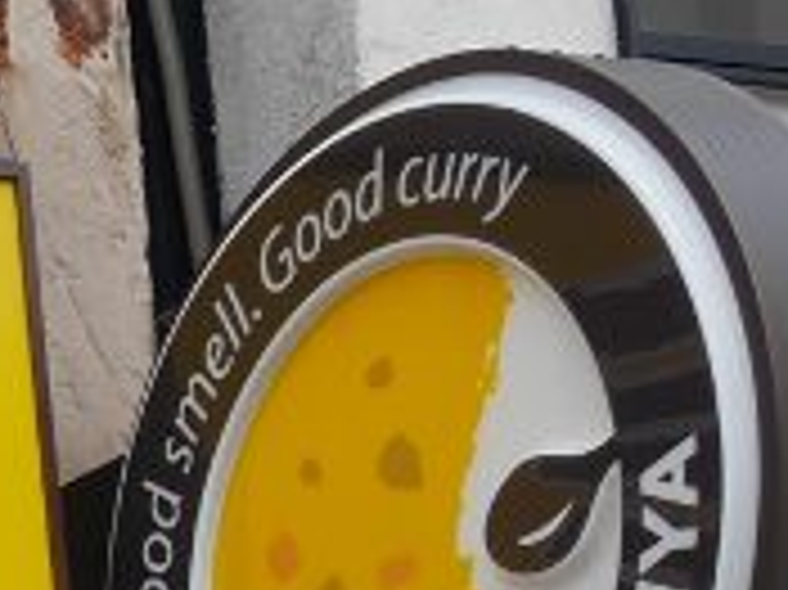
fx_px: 5664
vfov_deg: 5.5
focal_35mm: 249
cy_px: 1867
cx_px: -1720
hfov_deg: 7.0
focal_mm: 17
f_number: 6.3
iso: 200
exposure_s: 1/250
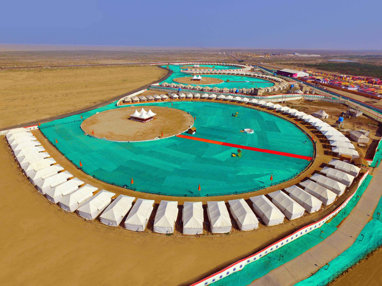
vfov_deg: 66.0
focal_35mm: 20
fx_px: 221
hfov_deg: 81.7
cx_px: 191
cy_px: 143
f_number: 2.8
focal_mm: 3.61
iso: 100
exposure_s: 1/2747
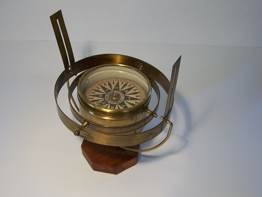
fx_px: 280
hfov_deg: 50.1
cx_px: 131
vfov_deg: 38.7
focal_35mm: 37
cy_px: 98
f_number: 2.8
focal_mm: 5.6
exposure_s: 1/45
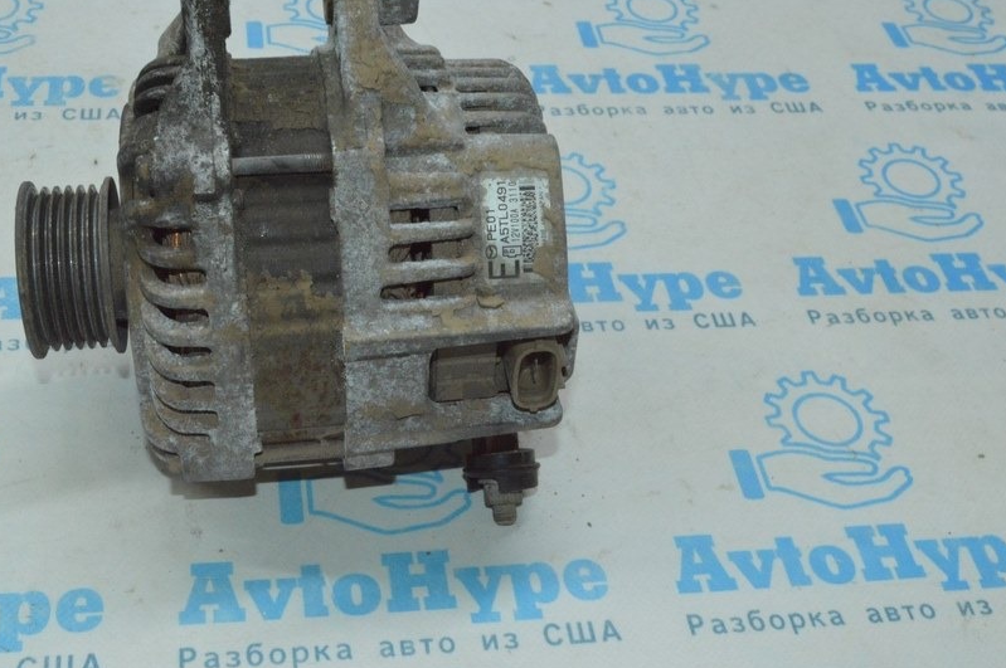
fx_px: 1396
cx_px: 390
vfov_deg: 26.9
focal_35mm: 50
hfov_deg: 39.4
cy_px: 295
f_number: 16
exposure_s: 1/80
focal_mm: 26
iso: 3600
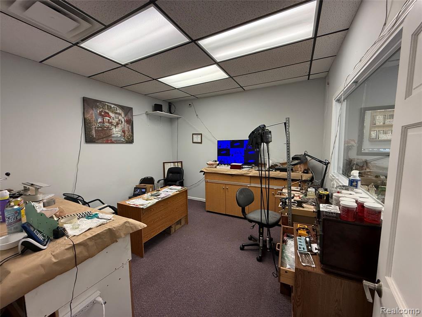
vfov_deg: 85.7
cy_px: 158
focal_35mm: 14
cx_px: 211
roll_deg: +1.4
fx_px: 171
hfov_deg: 102.1
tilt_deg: -4.9
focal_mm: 2.22
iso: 250
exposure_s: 1/120
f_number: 2.2
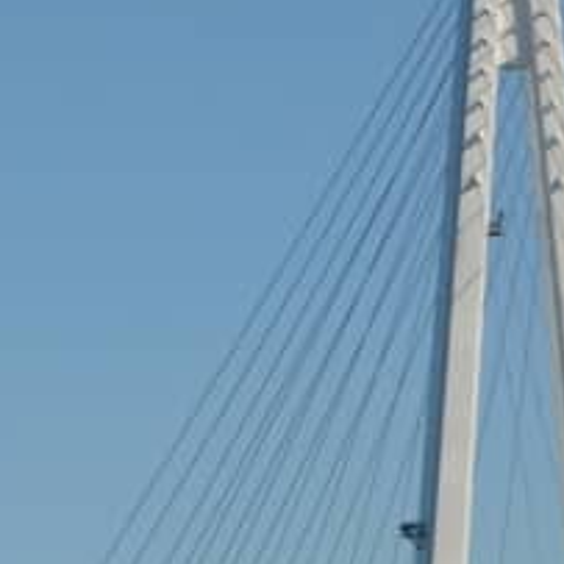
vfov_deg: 4.9
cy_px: 558
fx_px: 6636
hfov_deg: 4.8
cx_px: -517
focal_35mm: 360
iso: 400
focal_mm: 56
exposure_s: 1/640
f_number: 10
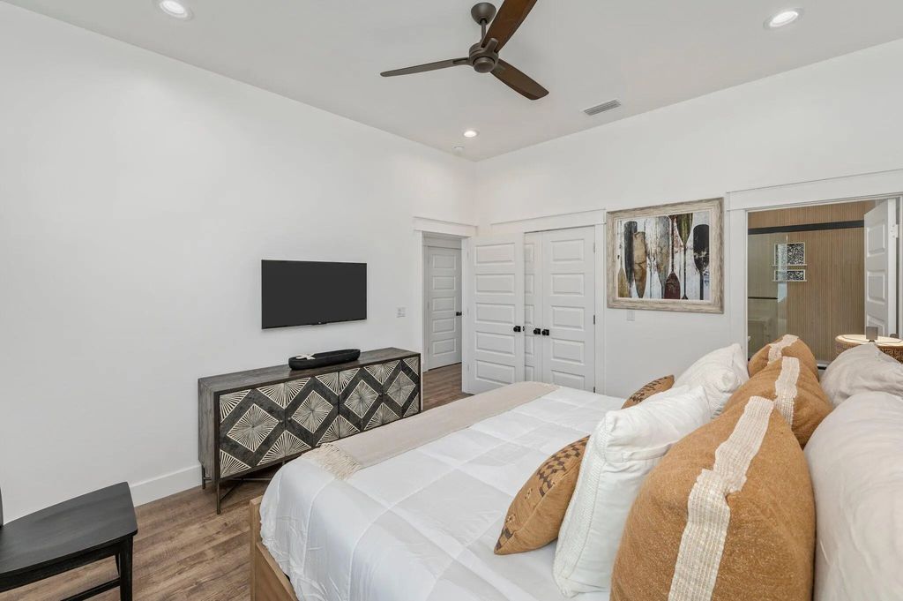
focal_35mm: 14
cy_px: 300
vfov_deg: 81.1
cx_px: 452
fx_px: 351
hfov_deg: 104.3
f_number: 9
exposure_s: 1/50
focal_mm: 14
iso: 125
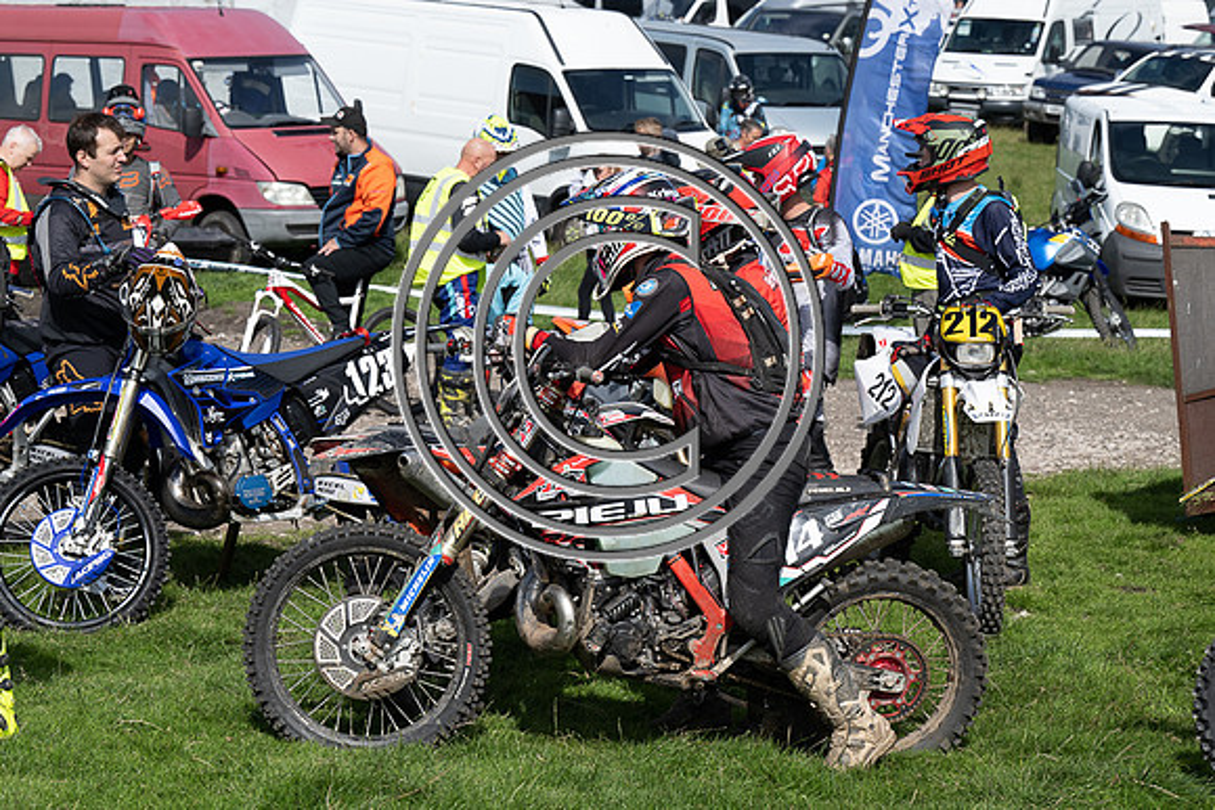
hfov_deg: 20.0
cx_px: 608
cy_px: 405
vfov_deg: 13.4
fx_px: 3443
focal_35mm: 102
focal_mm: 102
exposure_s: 1/1600
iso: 560
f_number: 8
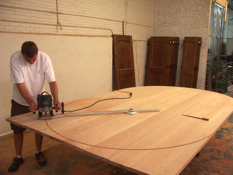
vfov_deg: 42.9
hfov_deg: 55.4
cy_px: 88
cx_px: 116
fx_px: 222
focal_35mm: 33
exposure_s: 1/15
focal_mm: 5.5
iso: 140
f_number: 3.4
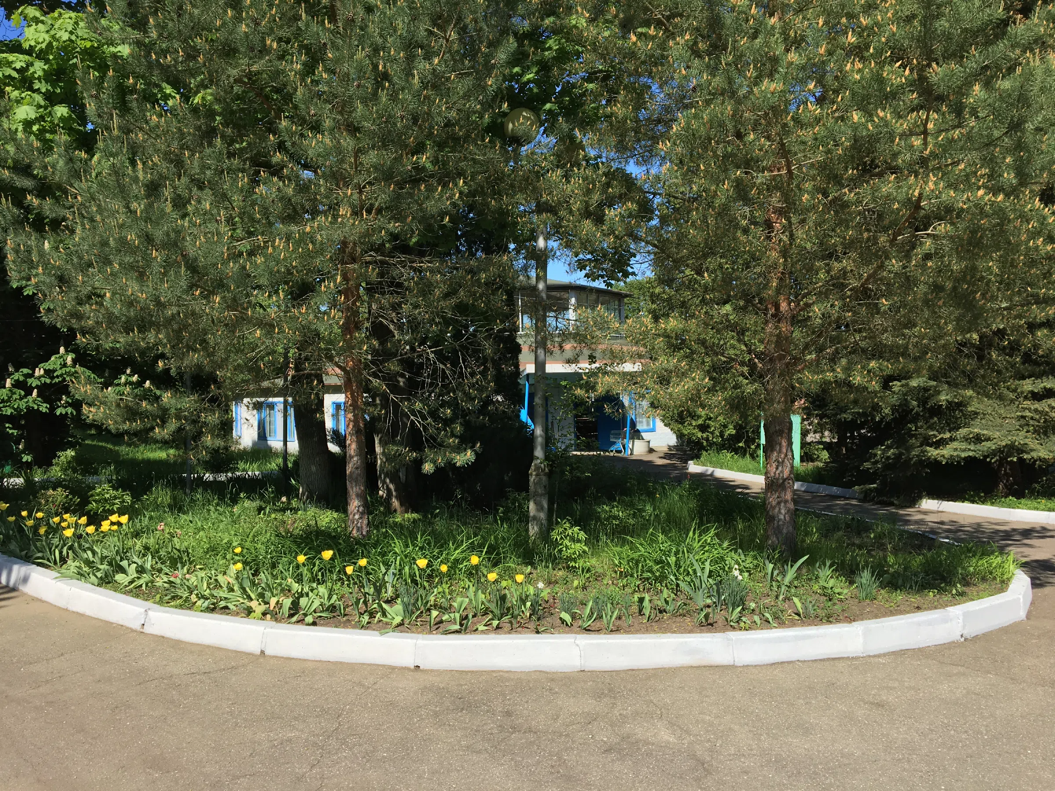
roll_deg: -0.1
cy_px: 396
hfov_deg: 61.7
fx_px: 884
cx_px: 528
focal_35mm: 29
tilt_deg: -1.5
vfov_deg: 48.2
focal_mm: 4.15
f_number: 2.2
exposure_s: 1/1221
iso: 25
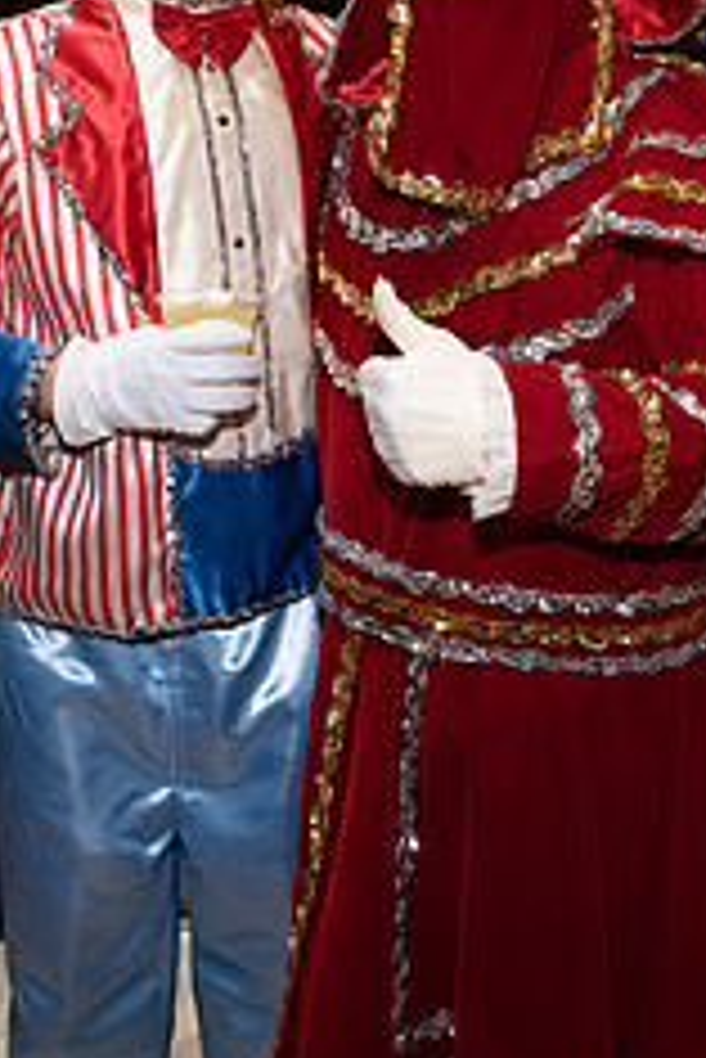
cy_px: 324
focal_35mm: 46
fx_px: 1351
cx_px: 373
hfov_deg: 29.3
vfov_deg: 42.0
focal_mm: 24
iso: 320
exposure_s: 1/80
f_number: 5.6
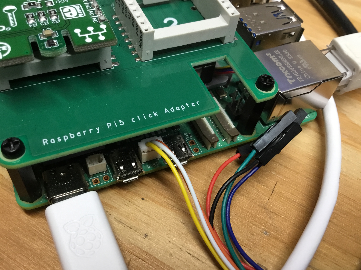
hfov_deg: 55.3
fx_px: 344
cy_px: 139
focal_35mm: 33
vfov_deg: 42.9
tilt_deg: -53.9
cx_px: 172
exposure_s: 1/30
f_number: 2.4
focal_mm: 3.3
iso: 80
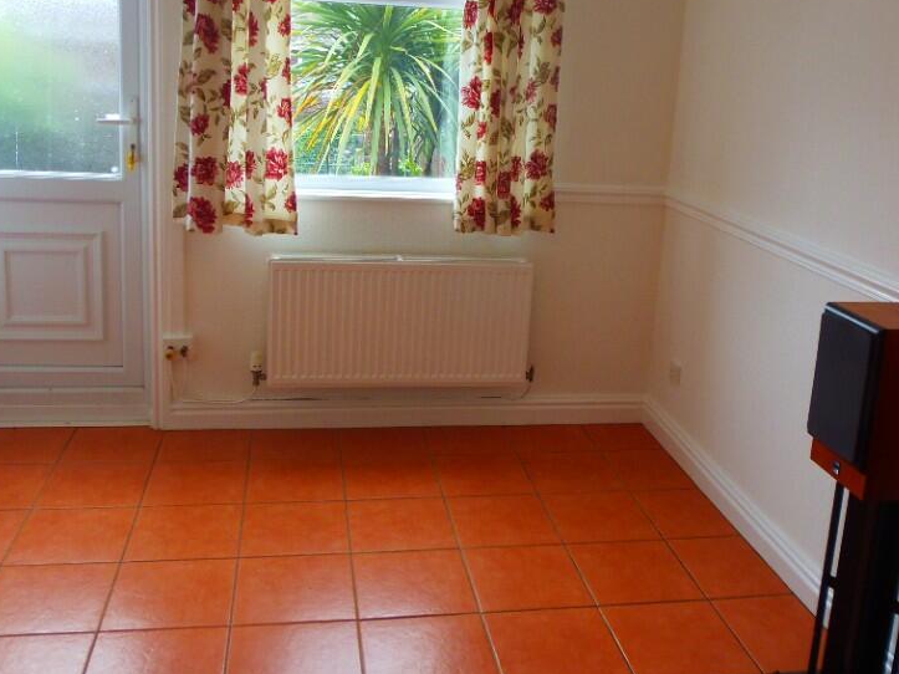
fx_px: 883
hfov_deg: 54.0
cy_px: 241
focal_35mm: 34
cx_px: 441
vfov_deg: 41.4
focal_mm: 4.3
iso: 64
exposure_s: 1/50
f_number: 2.9
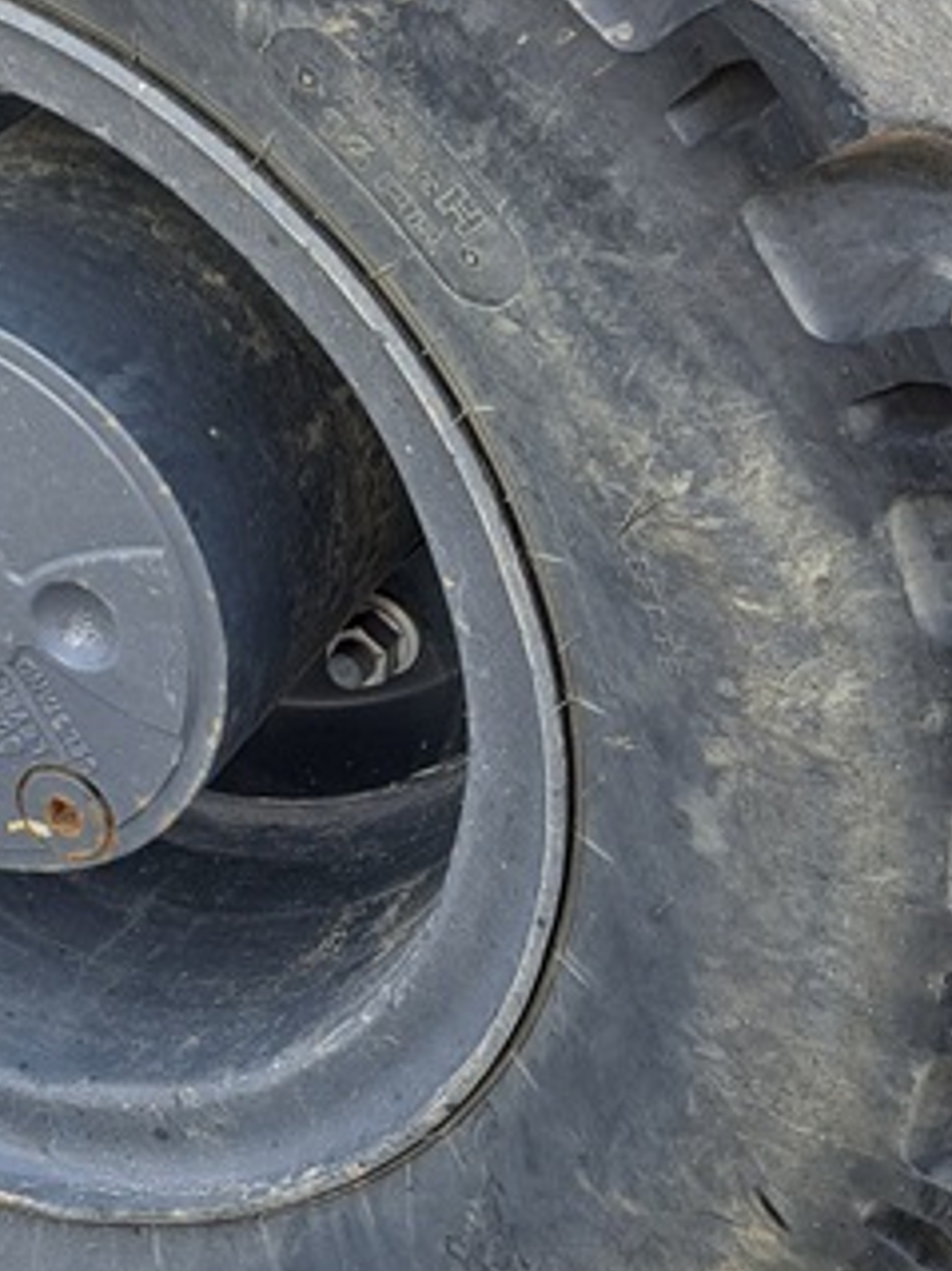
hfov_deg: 18.4
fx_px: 2935
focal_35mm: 80
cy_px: 221
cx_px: 309
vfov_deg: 24.0
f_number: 1.8
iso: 50
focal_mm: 5.23
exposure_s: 1/355
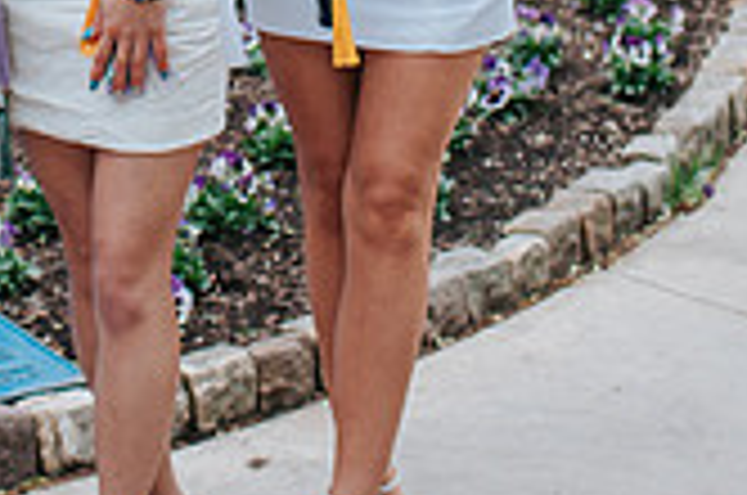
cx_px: -47
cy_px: -423
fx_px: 2837
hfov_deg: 14.7
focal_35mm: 137
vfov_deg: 9.4
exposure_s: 1/320
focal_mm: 35
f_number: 3.2
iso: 100
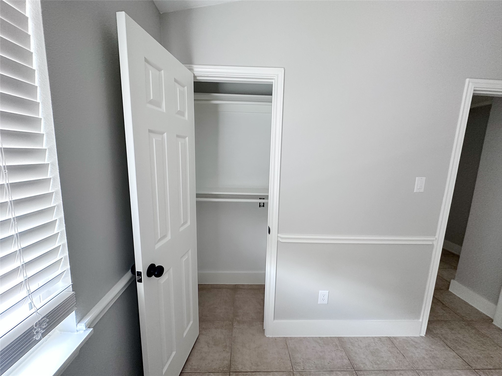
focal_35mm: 14
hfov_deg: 102.1
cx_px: 251
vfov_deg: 85.7
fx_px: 203
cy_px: 188
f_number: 2.2
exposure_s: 1/94
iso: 320
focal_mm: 2.22
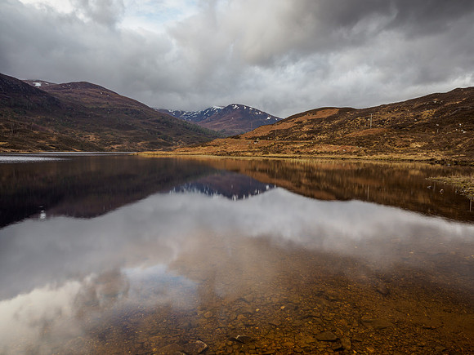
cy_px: 182
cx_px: 243
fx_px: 337
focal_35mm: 25
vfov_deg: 55.6
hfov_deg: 70.2
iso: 200
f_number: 7.1
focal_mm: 12
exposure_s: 1/2.5
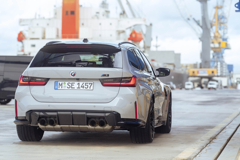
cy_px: 80
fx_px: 900
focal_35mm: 135
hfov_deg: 15.2
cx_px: 120
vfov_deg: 10.2
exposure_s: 1/800
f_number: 4.5
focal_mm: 135
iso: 640
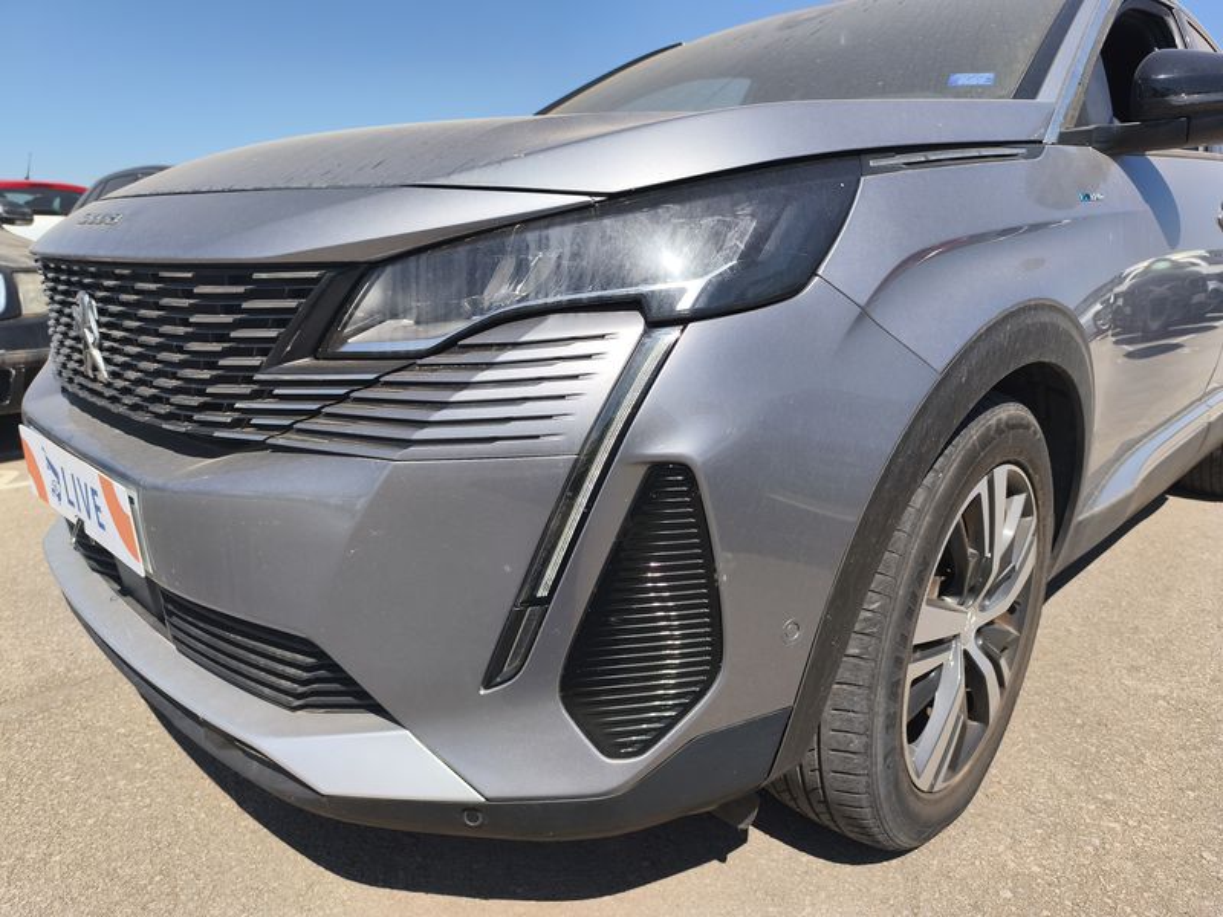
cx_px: 612
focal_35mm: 23
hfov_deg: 73.9
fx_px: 813
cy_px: 458
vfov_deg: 58.9
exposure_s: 1/1346
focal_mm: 6.14
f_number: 1.65
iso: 50
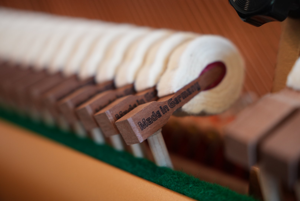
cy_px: 100
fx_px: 513
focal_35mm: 62
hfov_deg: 32.6
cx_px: 150
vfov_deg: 22.1
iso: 640
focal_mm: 41
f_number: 2.8
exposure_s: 1/80
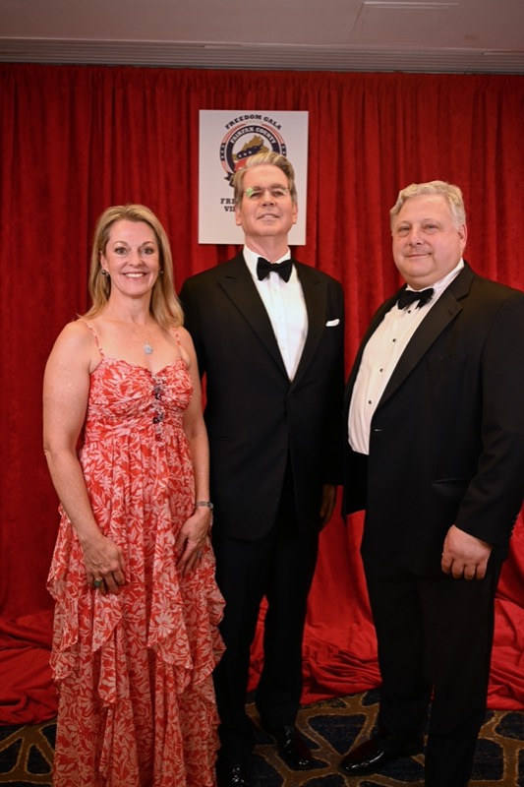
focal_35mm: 30
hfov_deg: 42.9
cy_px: 394
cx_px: 262
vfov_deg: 61.1
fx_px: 666
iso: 640
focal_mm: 30.5
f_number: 4
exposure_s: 1/125
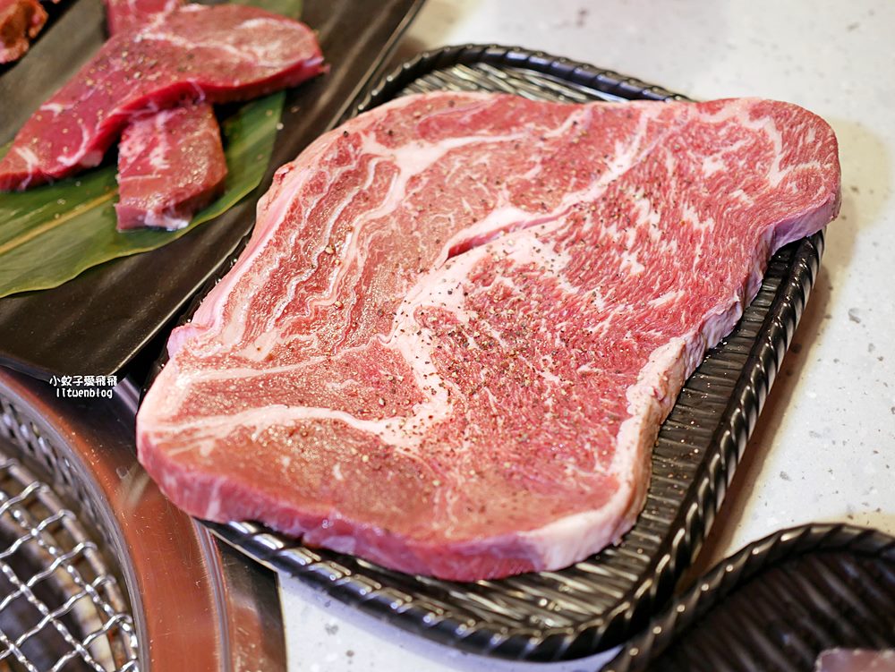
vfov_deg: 29.1
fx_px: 1293
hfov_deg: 38.2
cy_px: 336
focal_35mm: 50
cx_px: 448
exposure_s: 1/60
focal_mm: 25
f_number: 1.8
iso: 400
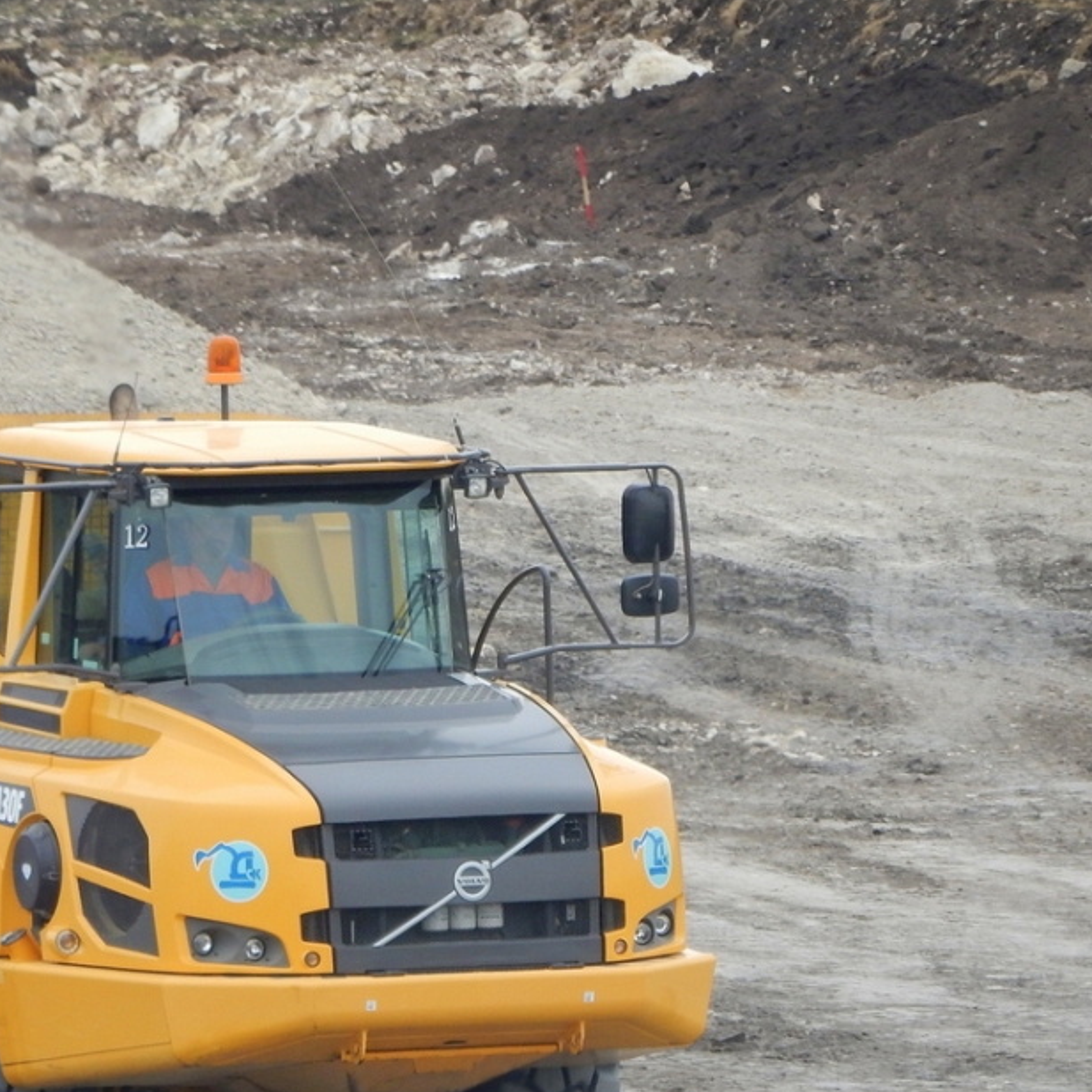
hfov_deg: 2.2
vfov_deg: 2.2
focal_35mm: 779
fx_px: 27803
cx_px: 66
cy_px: 799
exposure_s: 1/100
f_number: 6.3
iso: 125
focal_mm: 80.3
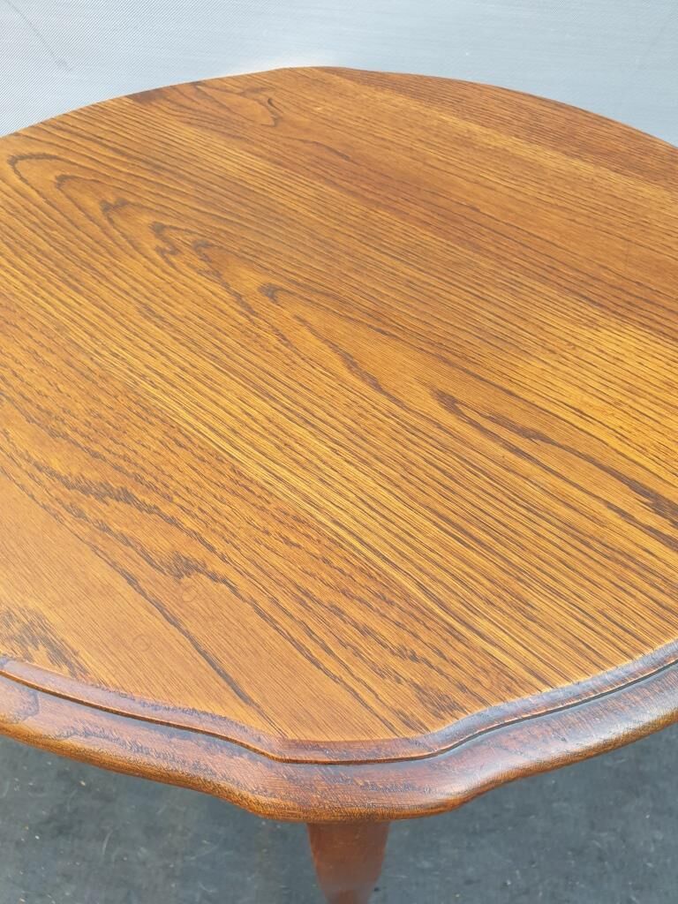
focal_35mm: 26
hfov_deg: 53.1
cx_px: 339
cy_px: 452
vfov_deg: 67.3
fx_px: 679
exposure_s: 1/50
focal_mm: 4.3
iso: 100
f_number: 2.4
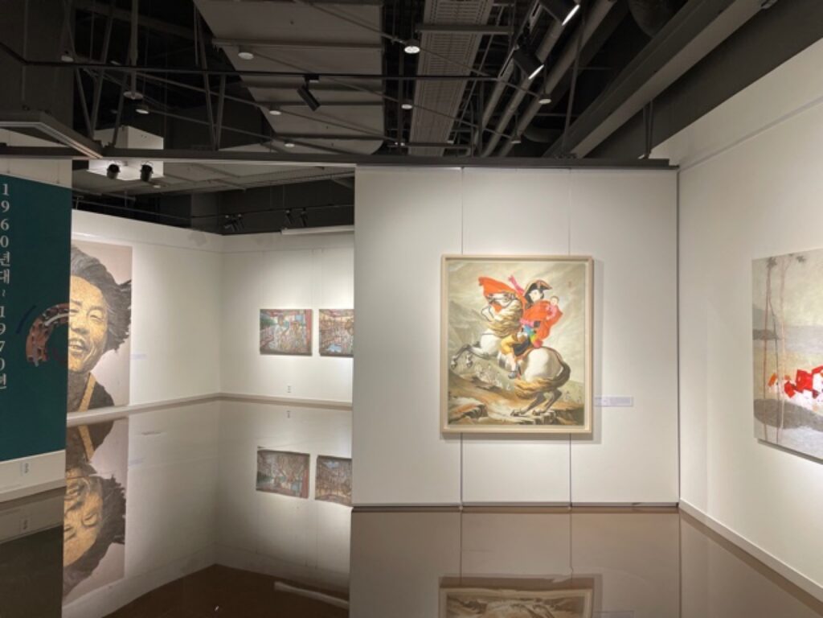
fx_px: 618
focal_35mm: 26
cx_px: 412
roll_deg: -0.3
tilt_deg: +1.5
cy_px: 309
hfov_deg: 67.3
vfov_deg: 53.1
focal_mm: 4.2
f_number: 1.6
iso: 125
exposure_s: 1/120
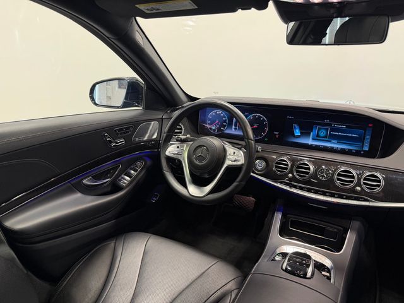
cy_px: 152
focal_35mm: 24
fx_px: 280
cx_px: 202
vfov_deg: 56.8
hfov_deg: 71.6
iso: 125
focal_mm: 6.76
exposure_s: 1/120
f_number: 1.78
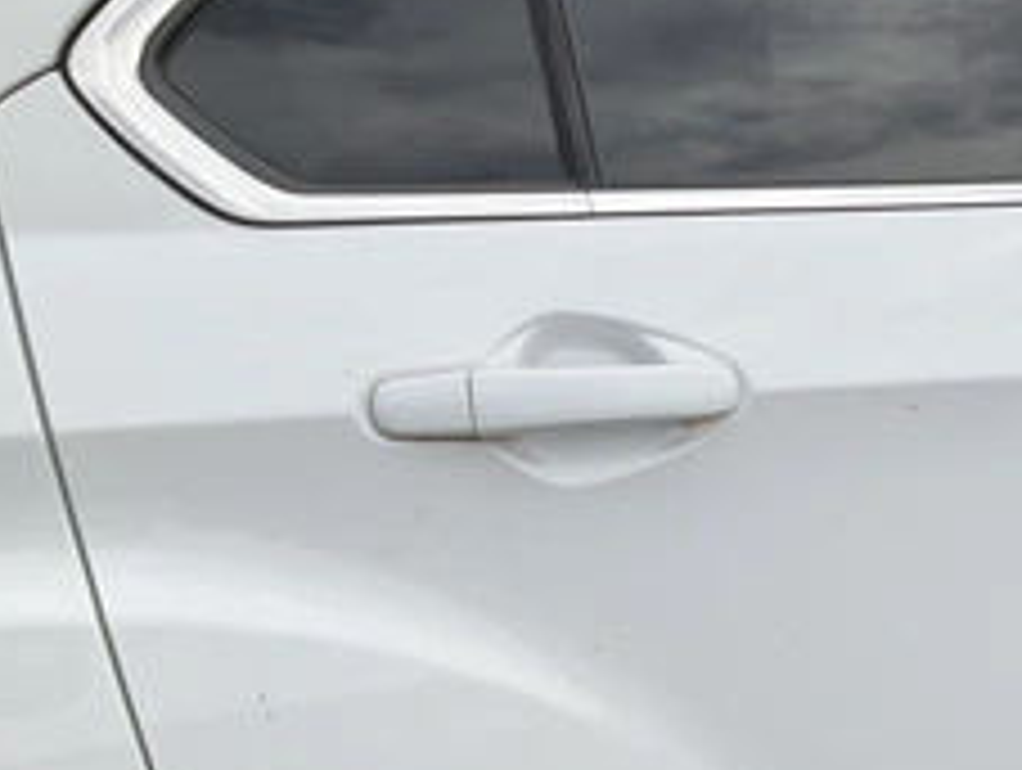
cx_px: 846
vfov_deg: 28.1
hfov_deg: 35.9
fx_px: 1508
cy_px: 612
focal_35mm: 51
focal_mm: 3
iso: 25
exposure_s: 1/2538
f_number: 1.8
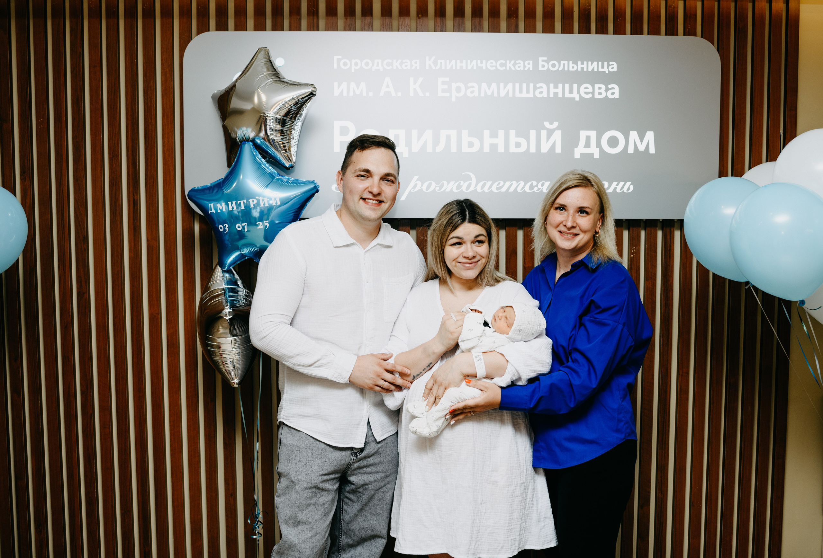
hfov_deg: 52.5
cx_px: 429
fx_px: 834
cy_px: 272
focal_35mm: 36
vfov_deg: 37.0
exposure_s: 1/160
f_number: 4
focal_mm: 35
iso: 200
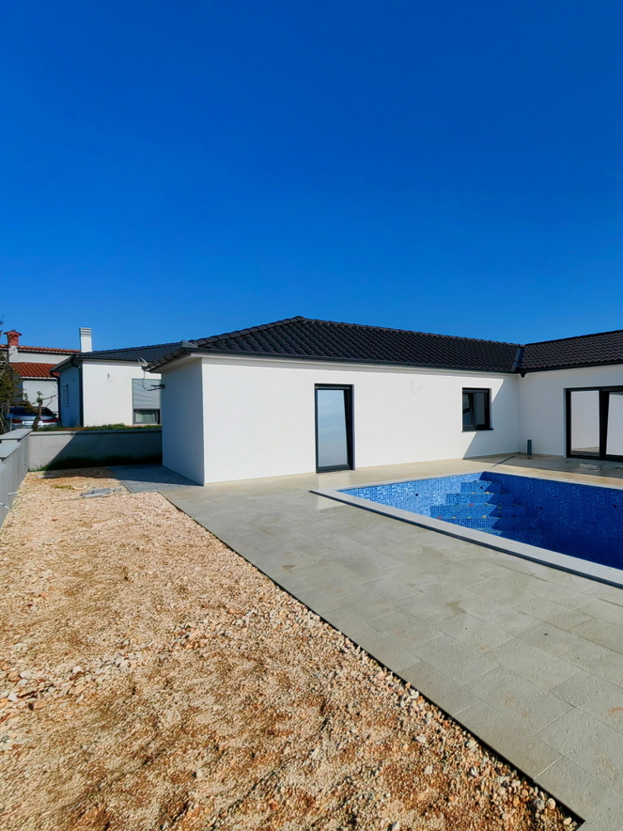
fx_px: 456
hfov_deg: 59.7
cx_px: 547
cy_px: 414
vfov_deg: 84.7
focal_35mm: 19
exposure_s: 1/4717
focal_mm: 1.76
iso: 50
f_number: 2.2
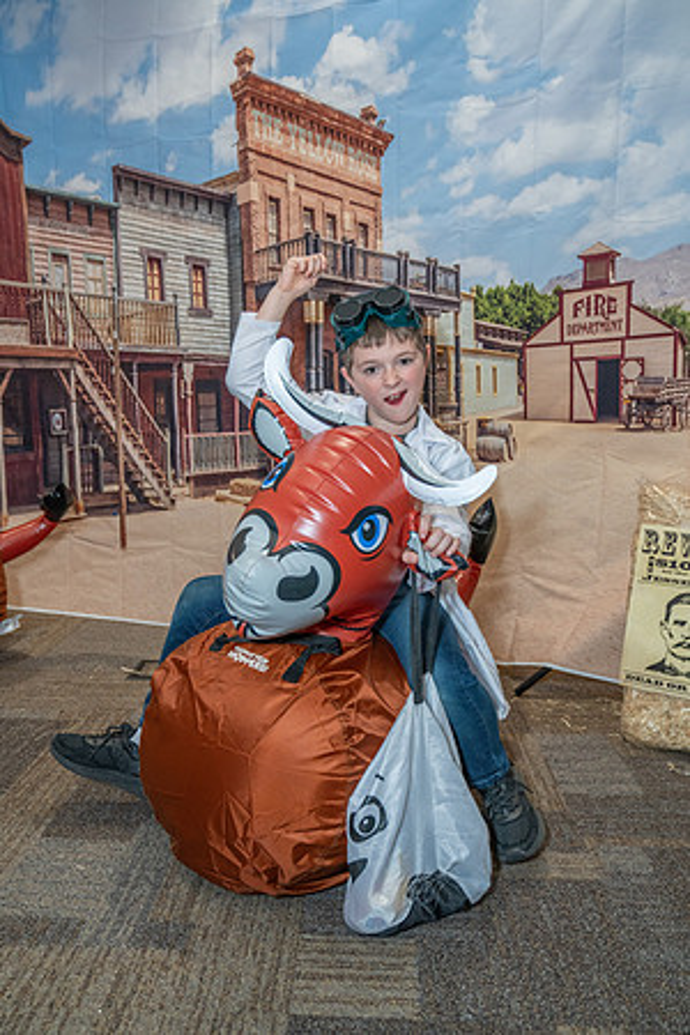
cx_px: 345
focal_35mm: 30
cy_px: 518
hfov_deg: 43.6
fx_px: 862
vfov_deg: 61.9
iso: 2500
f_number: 4
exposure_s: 1/160
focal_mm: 30
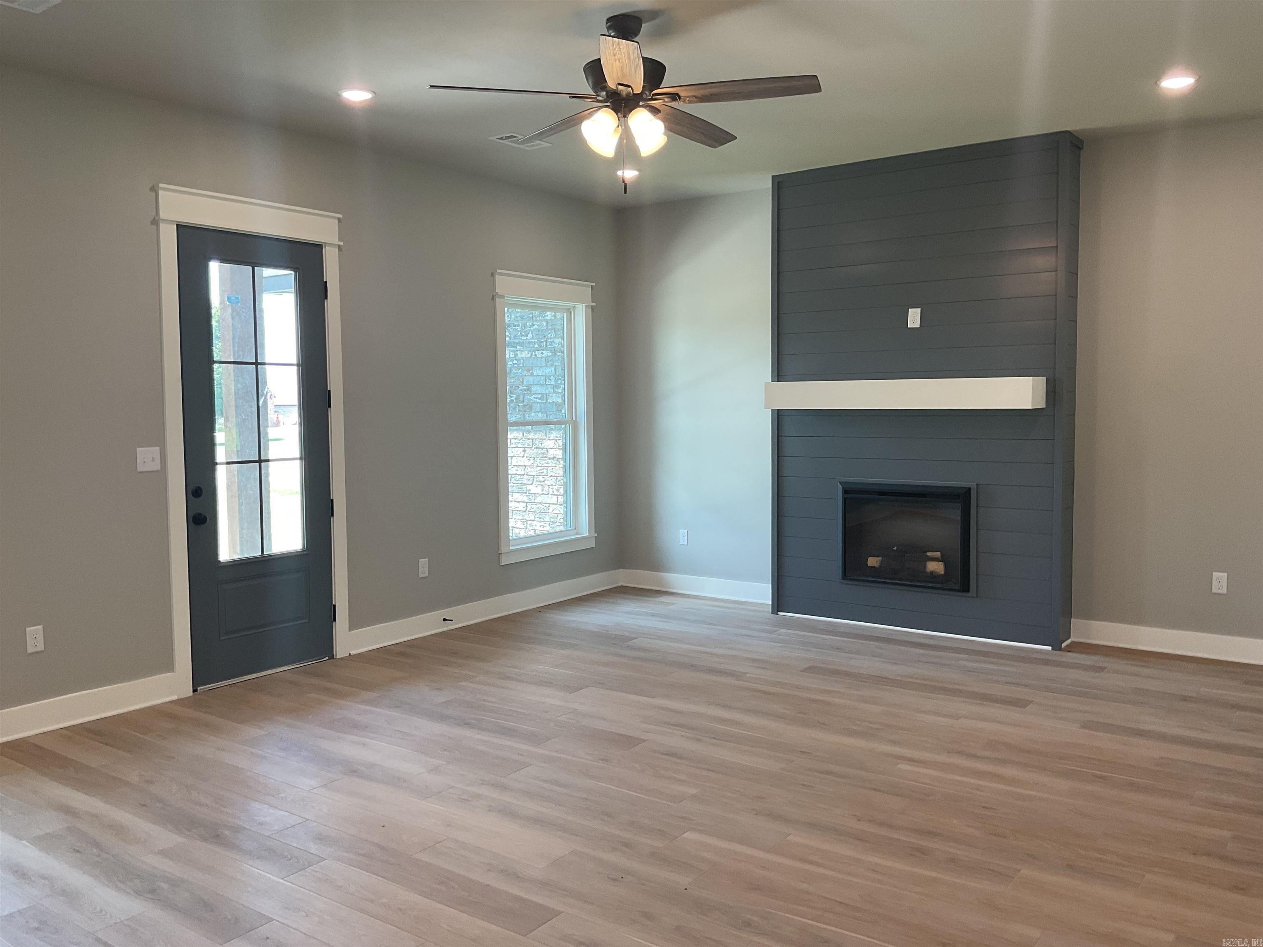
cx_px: 632
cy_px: 474
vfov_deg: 48.2
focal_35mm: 29
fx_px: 1058
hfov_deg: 61.7
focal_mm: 3
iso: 32
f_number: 1.8
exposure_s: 1/60
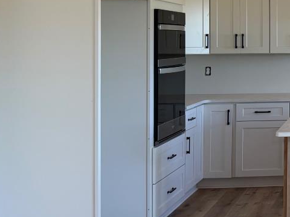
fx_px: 628
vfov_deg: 19.4
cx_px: 436
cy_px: 32
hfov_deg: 21.7
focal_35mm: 75
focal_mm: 6.76
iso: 160
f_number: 1.78
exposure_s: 1/121
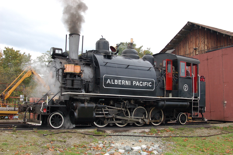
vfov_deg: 31.8
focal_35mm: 42
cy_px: 78
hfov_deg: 46.5
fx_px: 271
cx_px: 116
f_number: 9
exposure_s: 1/100
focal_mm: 28
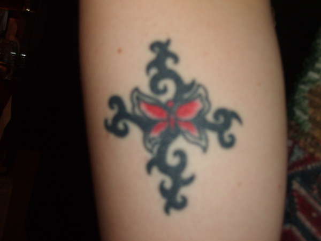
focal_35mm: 52
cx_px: 160
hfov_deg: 36.8
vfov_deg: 28.0
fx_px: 482
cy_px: 120
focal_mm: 8.7
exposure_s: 1/45
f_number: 3.3
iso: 100
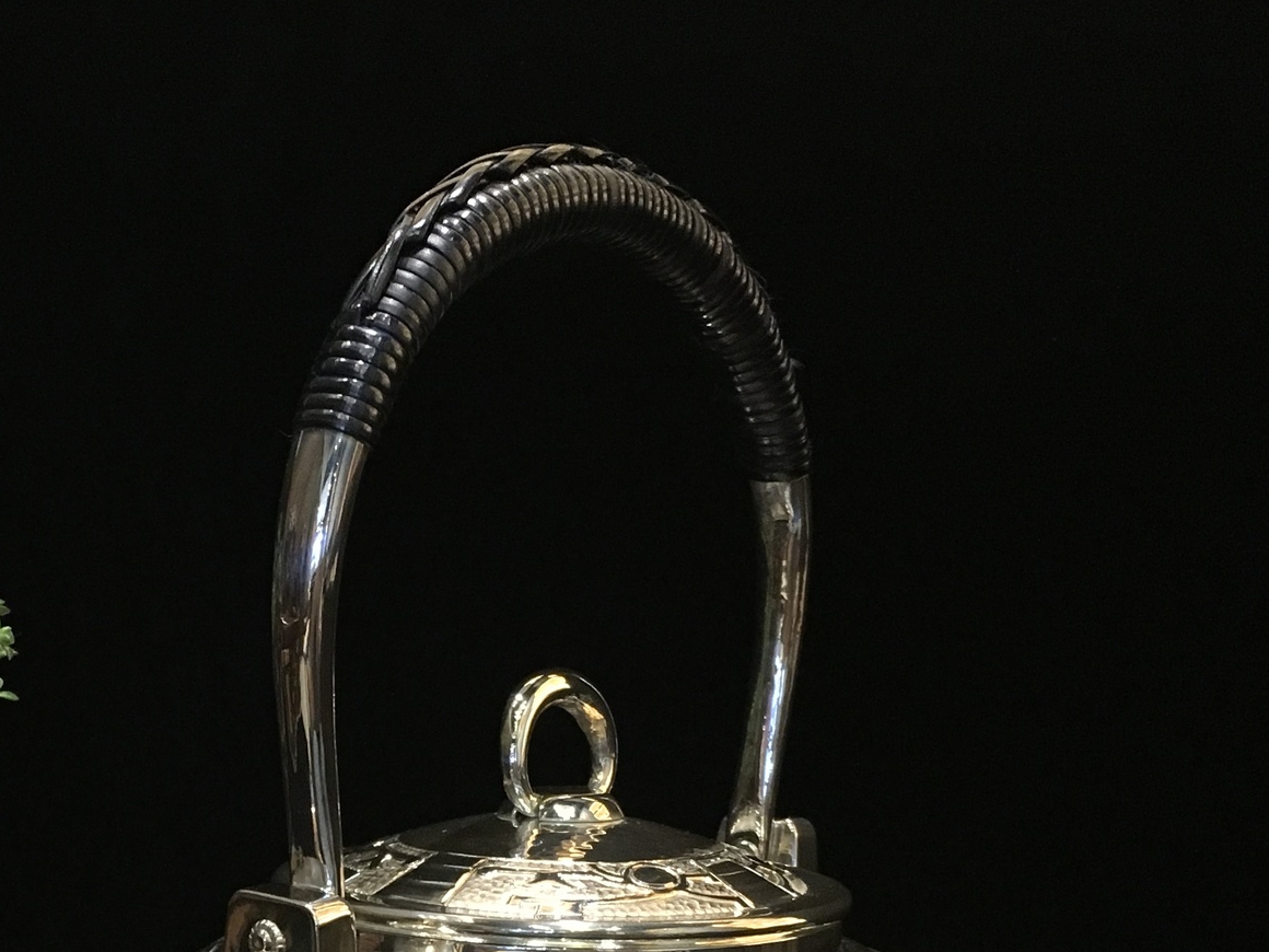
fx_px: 2200
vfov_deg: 23.6
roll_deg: -1.2
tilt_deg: -9.8
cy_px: 901
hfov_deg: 31.7
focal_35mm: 60
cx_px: 354
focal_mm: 4.15
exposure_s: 1/30
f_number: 2.2
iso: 125
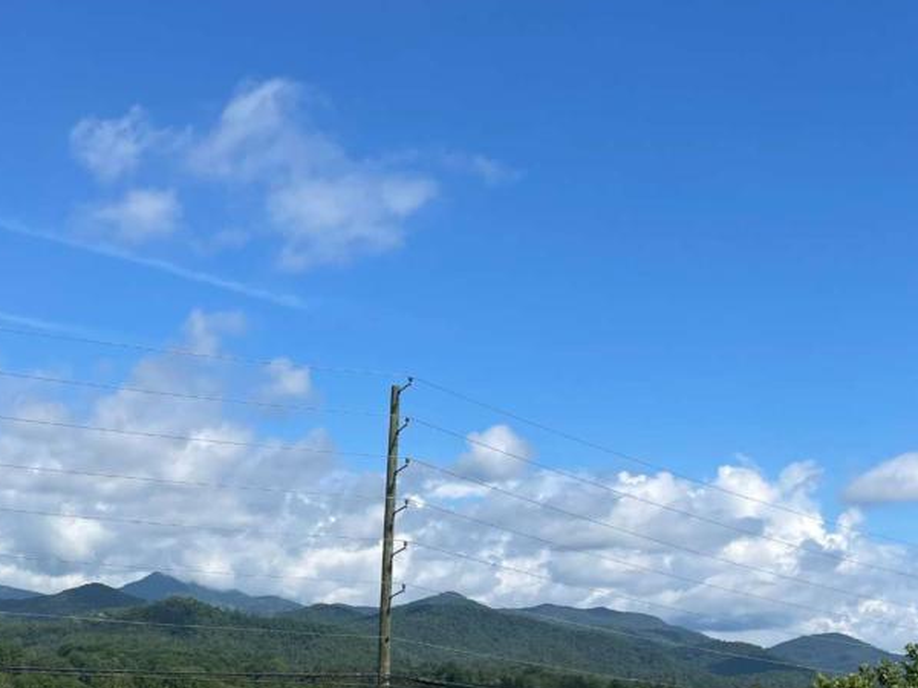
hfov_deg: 36.3
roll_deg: -1.7
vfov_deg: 27.7
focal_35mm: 52
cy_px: 505
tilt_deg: +6.6
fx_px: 1379
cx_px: 283
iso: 50
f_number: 1.6
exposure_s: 1/5814
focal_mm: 4.2
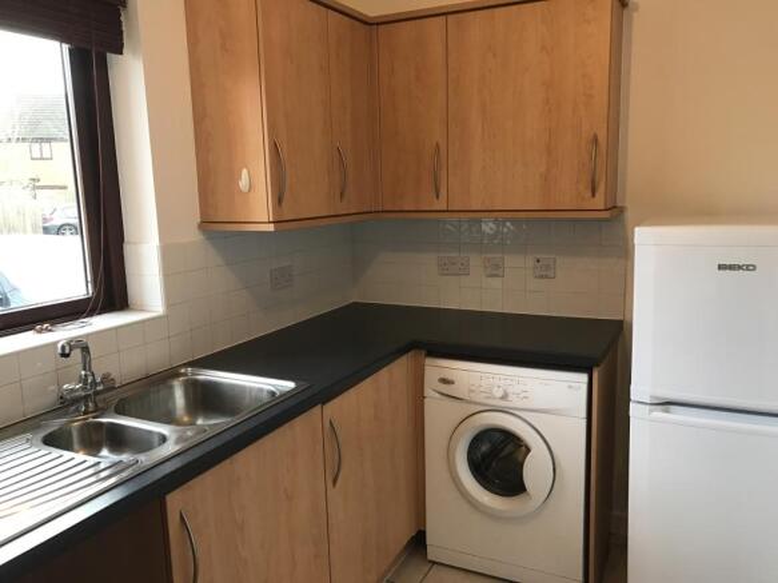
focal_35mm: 28
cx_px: 389
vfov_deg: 49.7
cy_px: 292
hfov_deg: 63.5
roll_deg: +1.3
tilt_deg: -8.8
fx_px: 629
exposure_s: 1/33
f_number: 1.8
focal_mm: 3.99
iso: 25
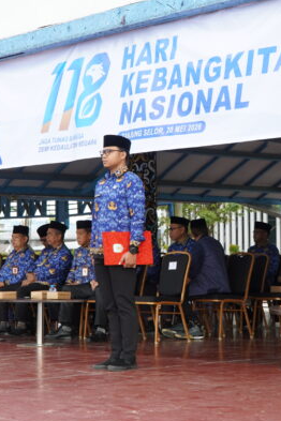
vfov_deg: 23.6
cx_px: 198
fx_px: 1007
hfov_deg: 15.8
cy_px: 185
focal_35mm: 86
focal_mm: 22
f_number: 6.3
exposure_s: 1/100
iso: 200
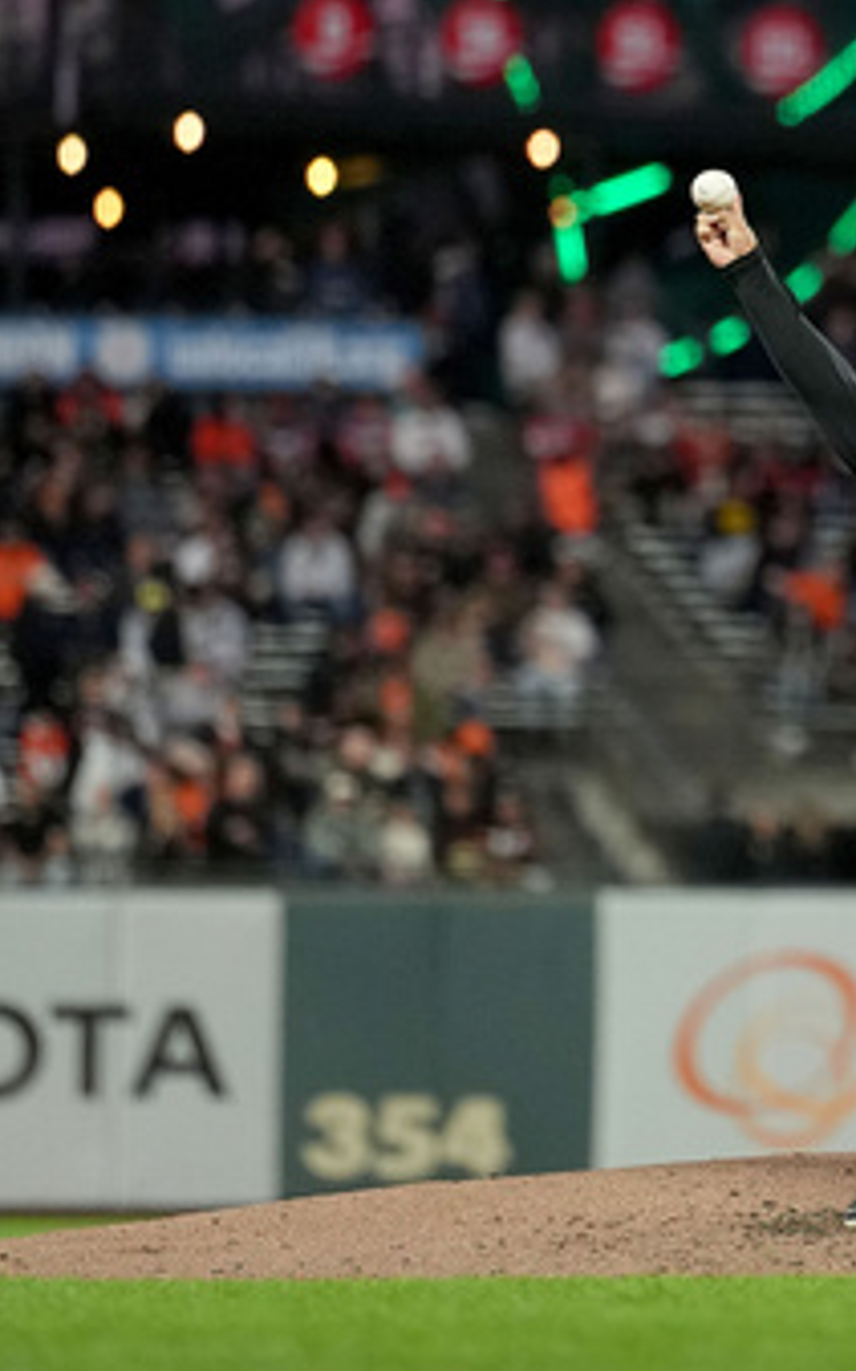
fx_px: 16363
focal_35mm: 438
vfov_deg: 4.8
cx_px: 1250
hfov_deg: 3.0
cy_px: 150
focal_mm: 142
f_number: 2
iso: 2000
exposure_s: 1/3200
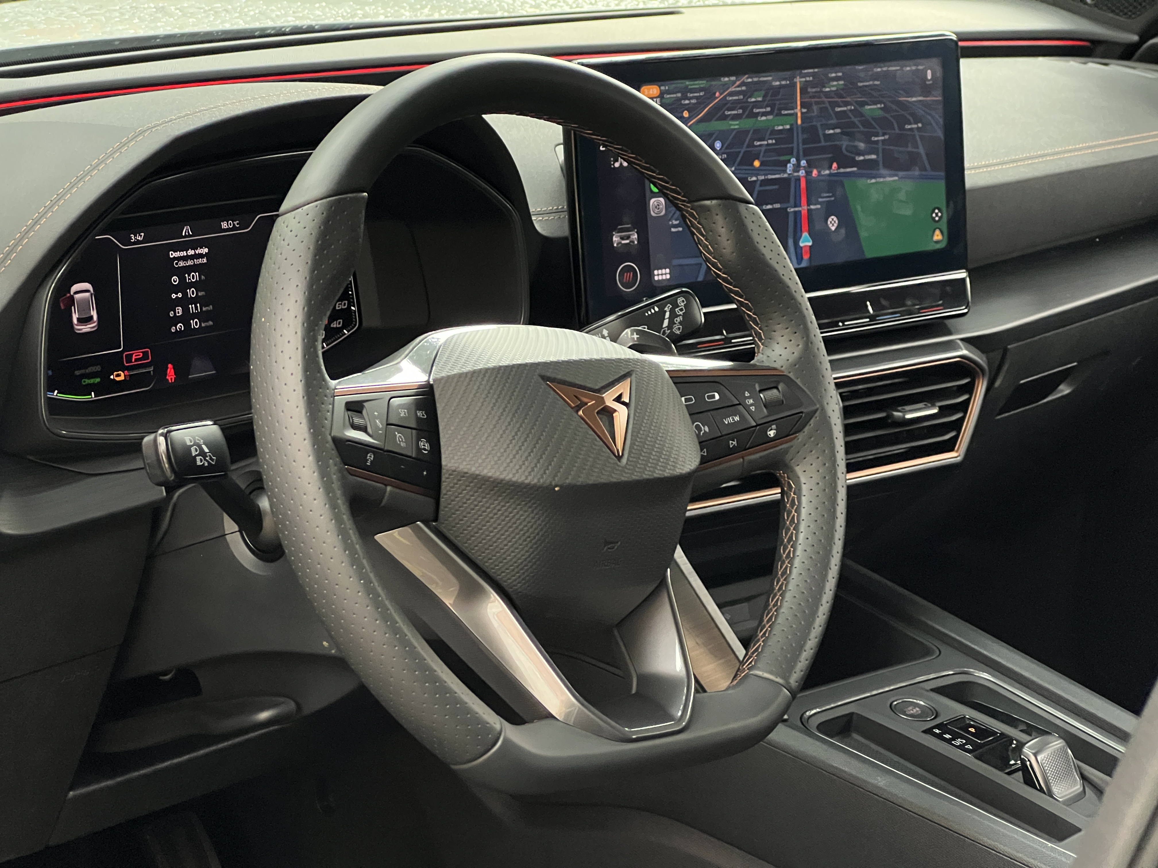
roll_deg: +0.1
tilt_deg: -17.6
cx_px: 579
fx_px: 2576
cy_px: 434
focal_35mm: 77
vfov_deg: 19.1
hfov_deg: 25.3
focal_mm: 9
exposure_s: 1/59
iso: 800
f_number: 2.8
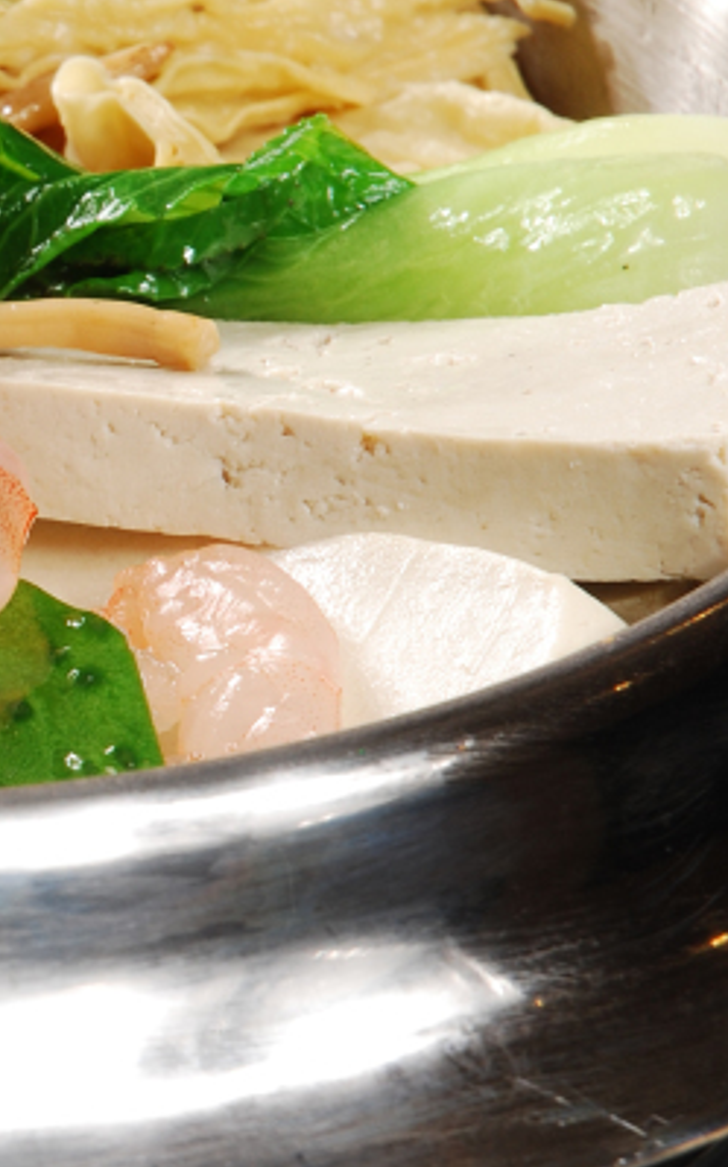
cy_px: 540
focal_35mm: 275
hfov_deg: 4.7
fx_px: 8739
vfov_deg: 7.6
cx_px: -471
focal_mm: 70
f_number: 13
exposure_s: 1/125
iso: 100
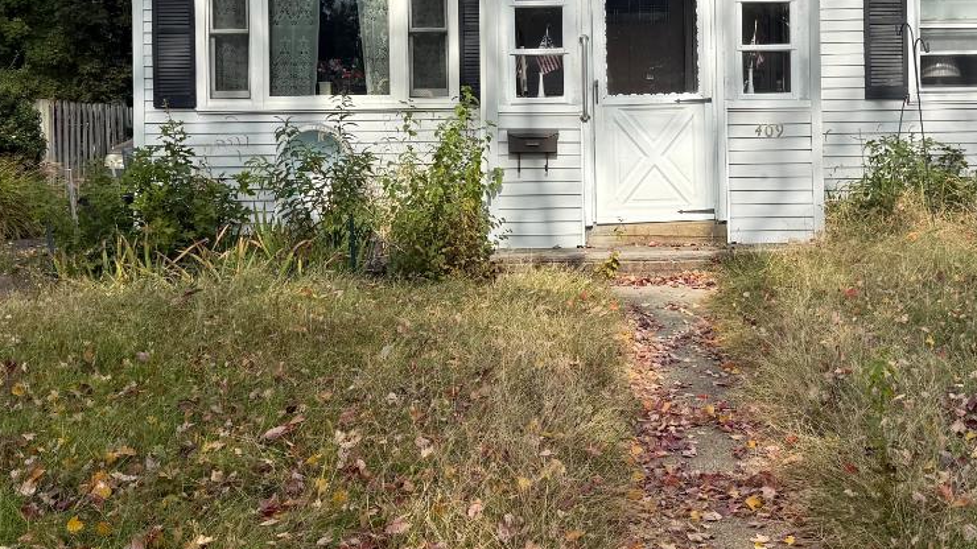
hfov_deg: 39.0
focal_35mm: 53
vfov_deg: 22.3
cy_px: 102
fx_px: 1373
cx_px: 584
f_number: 1.78
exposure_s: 1/4167
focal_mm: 6.76
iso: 80
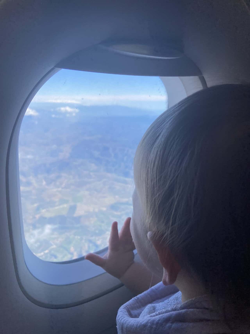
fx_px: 250
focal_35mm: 26
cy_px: 167
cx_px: 125
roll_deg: -1.7
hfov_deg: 53.1
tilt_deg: -14.7
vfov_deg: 67.3
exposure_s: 1/1007
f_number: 1.8
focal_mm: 4.25
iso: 32
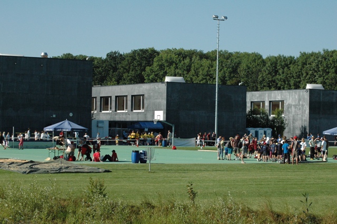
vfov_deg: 13.0
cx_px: 168
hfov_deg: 19.5
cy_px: 112
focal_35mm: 105
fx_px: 982
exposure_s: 1/2500
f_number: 8
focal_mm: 70
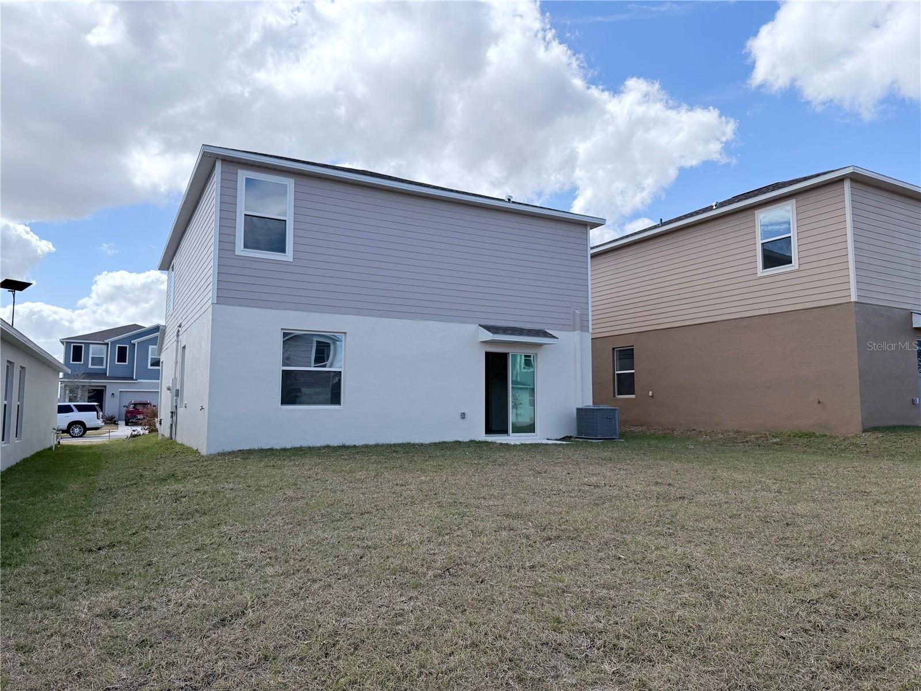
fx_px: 639
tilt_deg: +5.1
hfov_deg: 71.6
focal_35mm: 24
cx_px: 460
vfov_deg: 56.8
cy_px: 346
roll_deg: -0.5
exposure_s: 1/6711
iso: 100
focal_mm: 6.76
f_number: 1.78
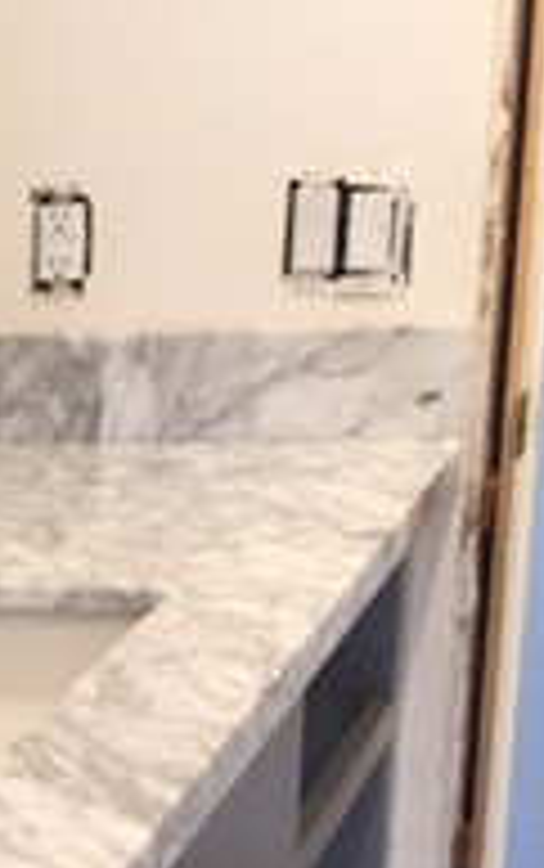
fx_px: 2414
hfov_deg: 11.4
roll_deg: +4.1
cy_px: 994
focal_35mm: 102
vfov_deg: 19.4
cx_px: -593
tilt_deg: -23.1
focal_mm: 4.15
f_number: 2.2
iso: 100
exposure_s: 1/30
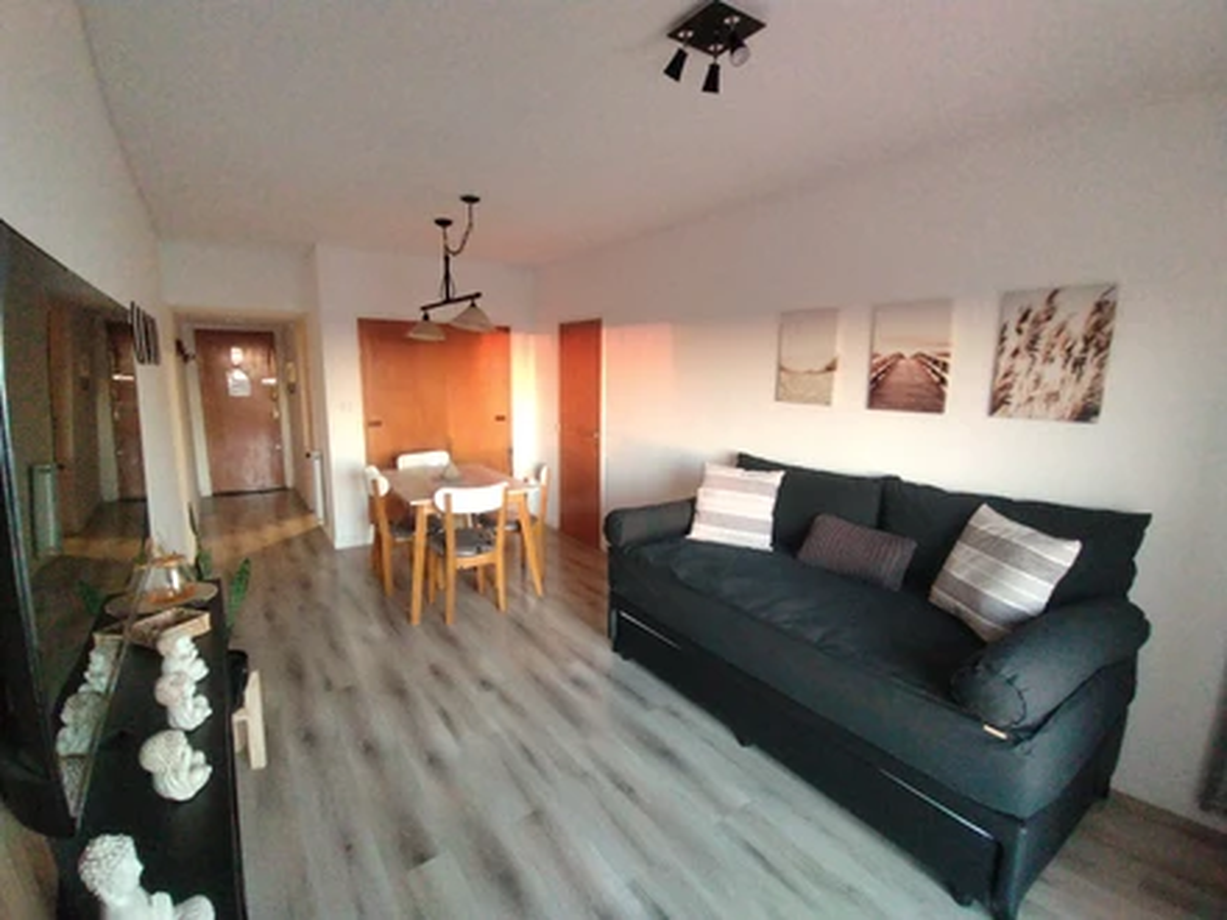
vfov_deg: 78.1
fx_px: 567
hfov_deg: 94.5
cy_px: 460
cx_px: 614
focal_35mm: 16
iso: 972
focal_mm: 1.66
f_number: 2.2
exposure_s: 1/16.7
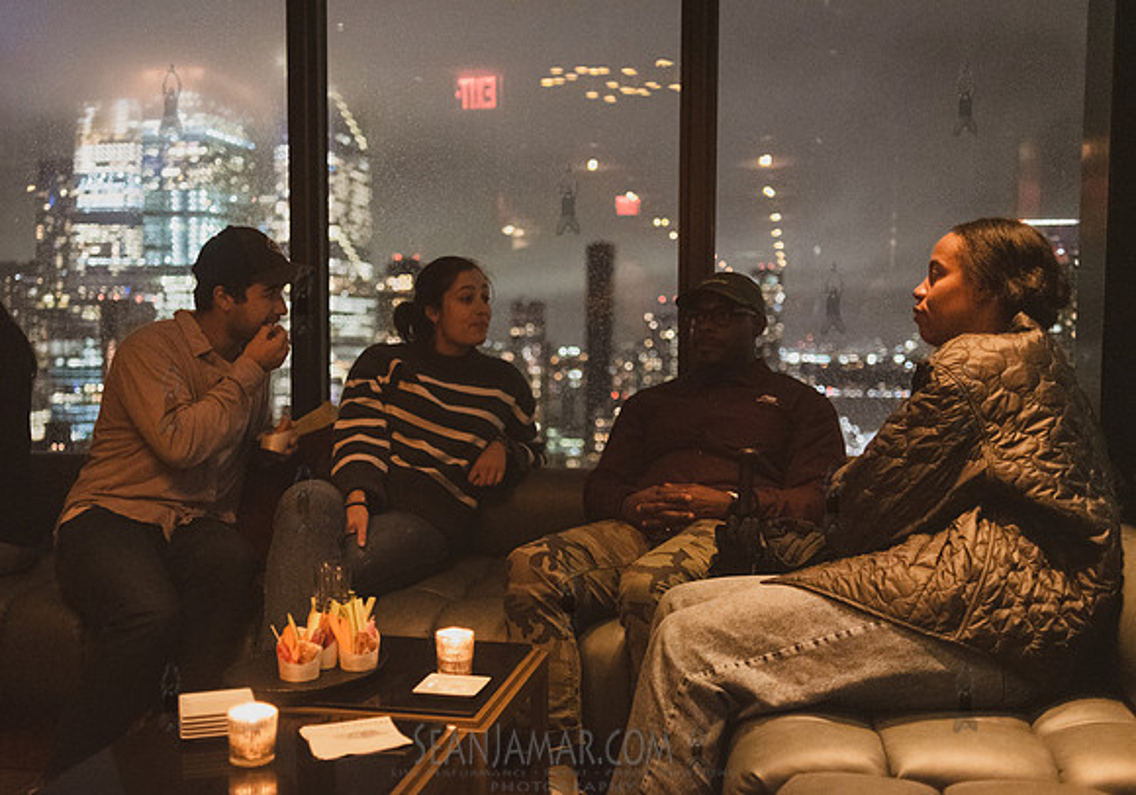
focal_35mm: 38
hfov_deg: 50.0
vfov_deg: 36.2
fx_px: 1215
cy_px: 416
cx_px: 511
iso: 8000
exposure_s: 1/160
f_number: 2.2
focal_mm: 35
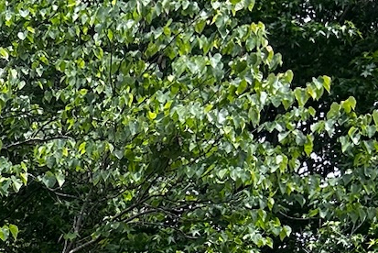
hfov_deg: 13.4
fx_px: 1408
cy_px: 701
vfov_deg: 8.8
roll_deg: +5.0
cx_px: -341
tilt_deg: +0.7
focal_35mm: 134
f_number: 1.5
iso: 50
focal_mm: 5.7
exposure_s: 1/1449
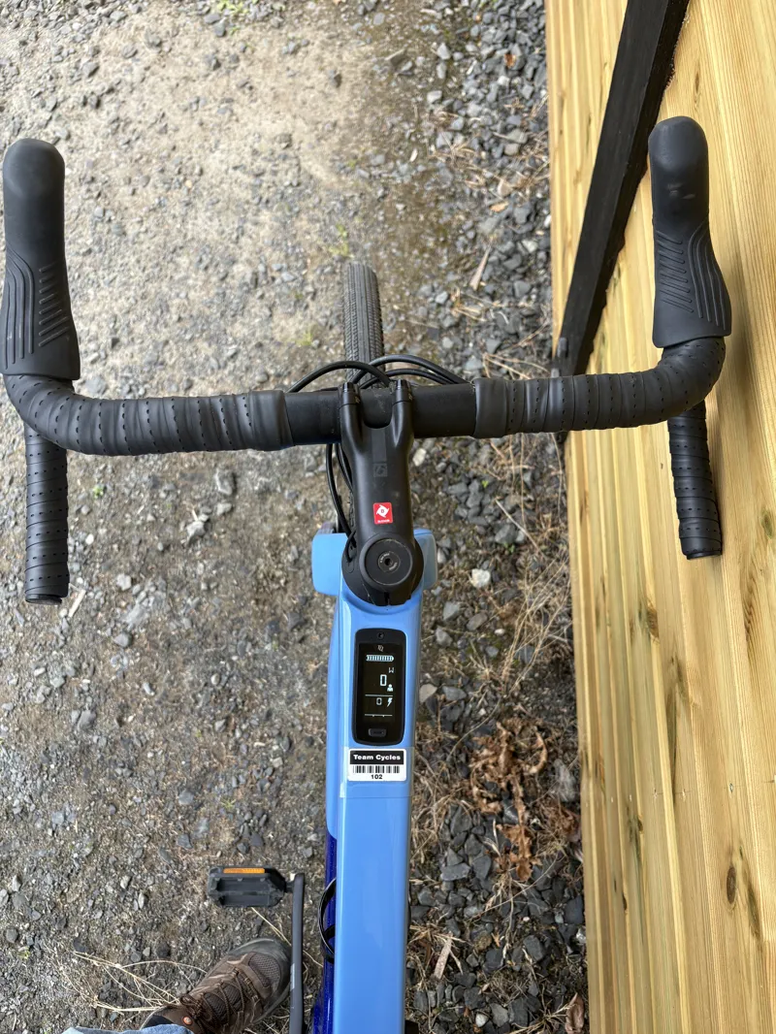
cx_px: 388
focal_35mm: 26
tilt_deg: -68.8
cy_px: 517
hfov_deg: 53.1
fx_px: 777
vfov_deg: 67.3
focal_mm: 5.96
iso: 50
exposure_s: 1/122
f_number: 1.6
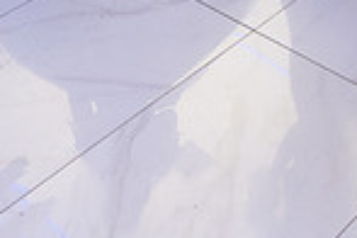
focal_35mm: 95
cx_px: 121
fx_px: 942
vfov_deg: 12.9
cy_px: -205
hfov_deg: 21.4
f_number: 4.5
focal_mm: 24
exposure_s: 1/160
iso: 800
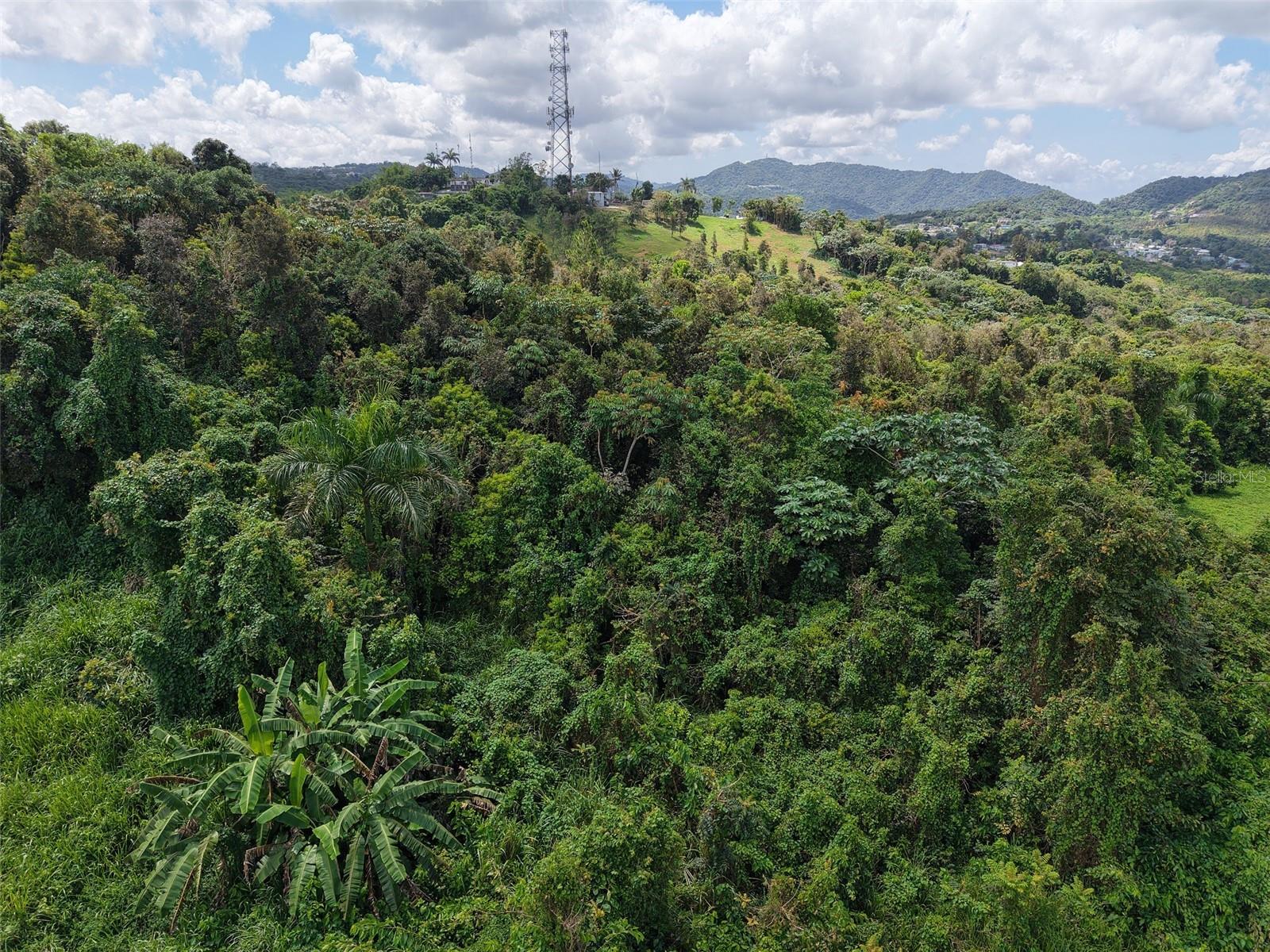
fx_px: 881
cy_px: 476
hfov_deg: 71.6
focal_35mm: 24
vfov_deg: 56.8
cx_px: 635
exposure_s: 1/4000
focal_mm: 8.67
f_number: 1.8
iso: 310
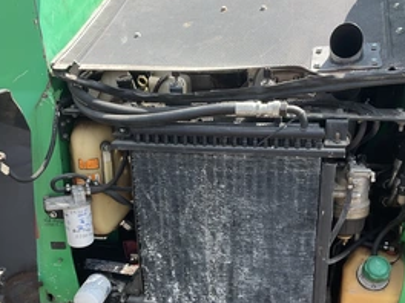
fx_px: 515
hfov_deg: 42.9
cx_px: 190
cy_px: 205
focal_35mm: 44
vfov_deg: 32.6
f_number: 1.8
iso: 25
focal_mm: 3
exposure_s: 1/297
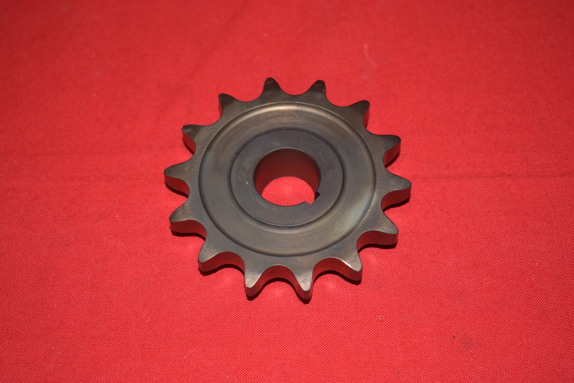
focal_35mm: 68
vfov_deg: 20.2
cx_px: 287
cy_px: 192
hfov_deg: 29.9
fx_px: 1076
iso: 640
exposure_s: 1/160
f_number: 5
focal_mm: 45
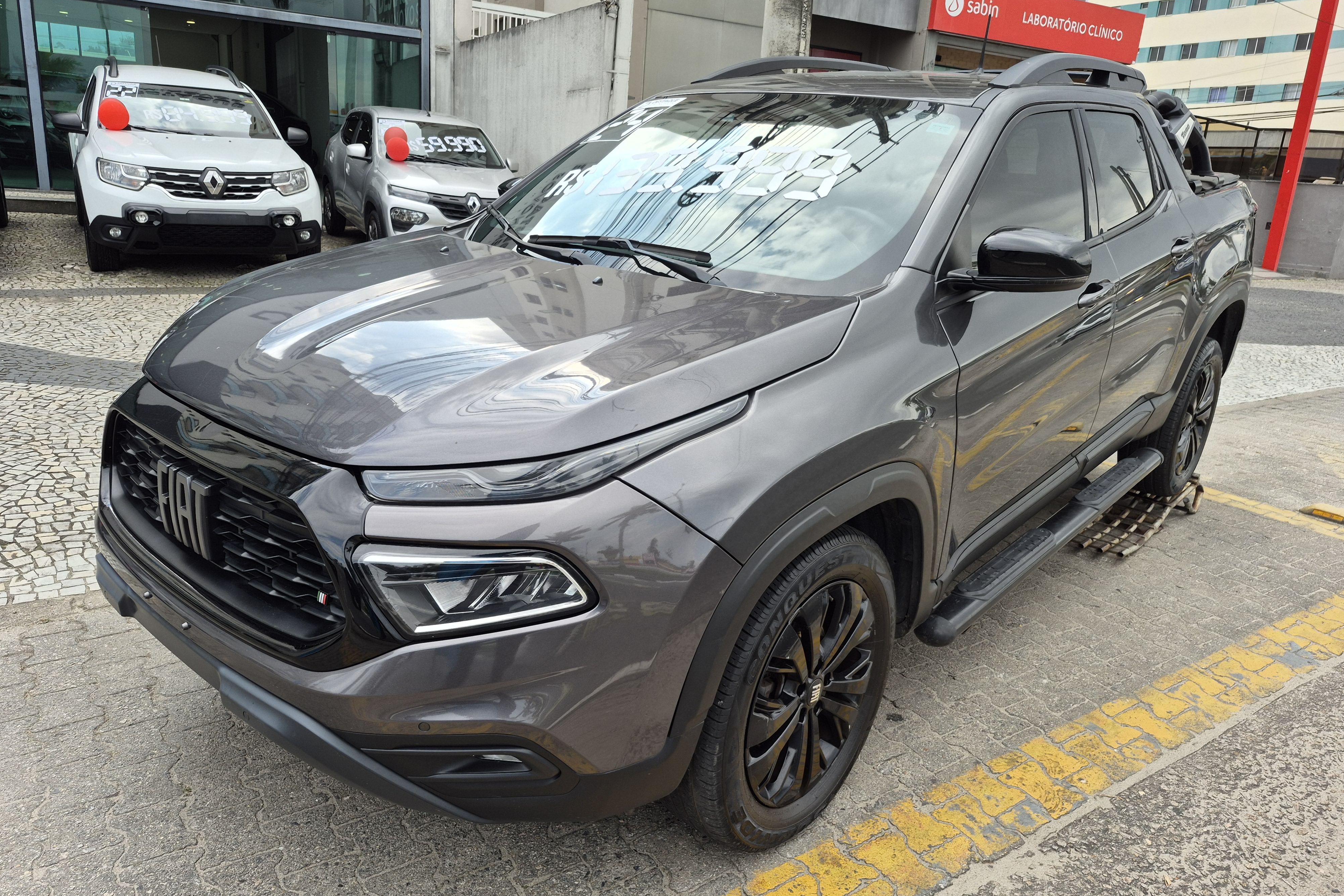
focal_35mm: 24
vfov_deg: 53.1
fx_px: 896
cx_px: 673
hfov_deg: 73.7
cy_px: 439
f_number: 1.8
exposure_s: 1/588
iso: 25
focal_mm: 5.4
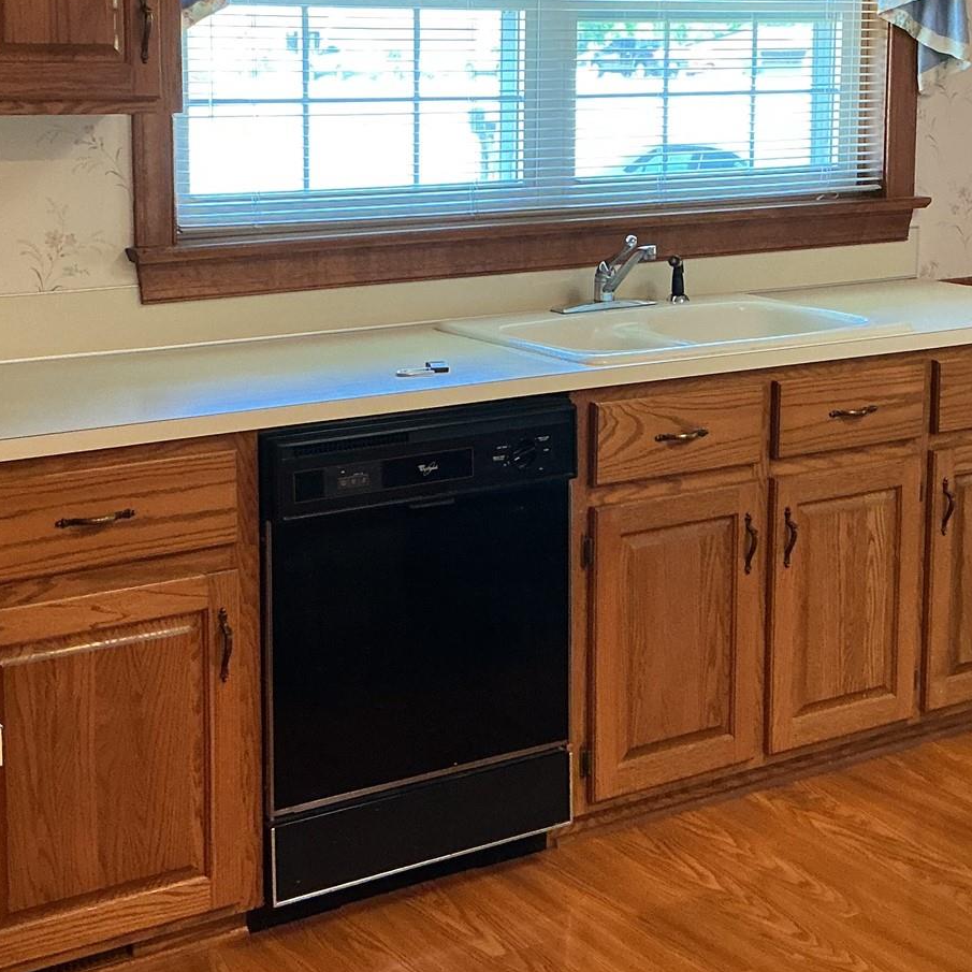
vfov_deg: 29.3
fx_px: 1843
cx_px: 475
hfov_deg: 29.6
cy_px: 295
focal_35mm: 58
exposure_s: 1/60
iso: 160
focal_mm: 3
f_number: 1.8
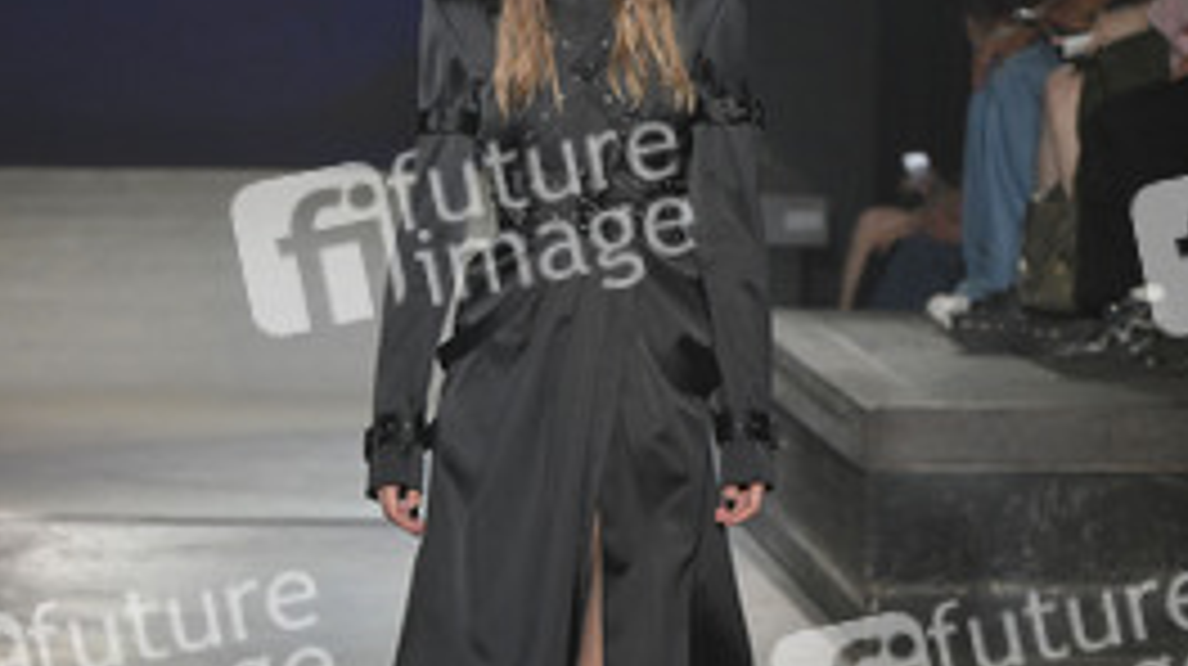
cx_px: 594
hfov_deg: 7.1
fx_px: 9600
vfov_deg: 4.0
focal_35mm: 305
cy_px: 454
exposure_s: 1/250
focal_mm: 160
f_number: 7.1
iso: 2500
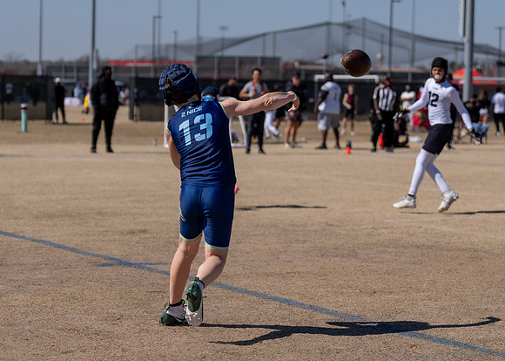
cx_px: 215
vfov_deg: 13.4
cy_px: 174
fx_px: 1536
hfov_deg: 18.7
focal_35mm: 107
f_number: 2.8
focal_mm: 70
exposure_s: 1/8000
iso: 100
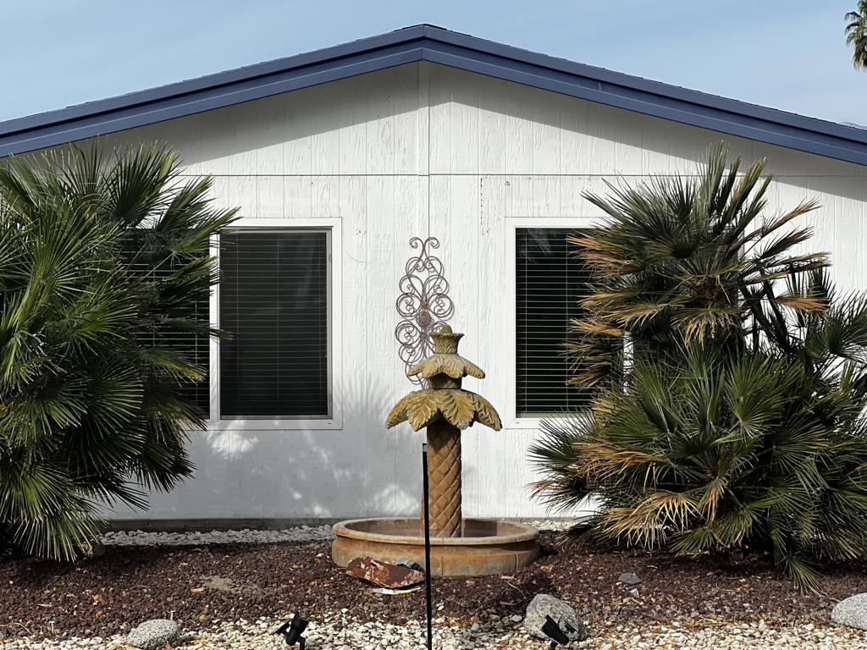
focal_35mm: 77
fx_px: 1929
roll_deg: -1.1
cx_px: 434
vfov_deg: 19.1
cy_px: 325
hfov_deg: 25.3
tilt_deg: +1.1
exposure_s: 1/758
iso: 32
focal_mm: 9
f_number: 2.8
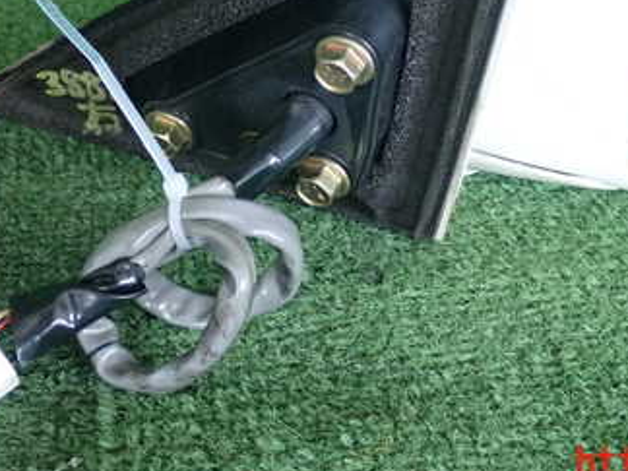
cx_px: 432
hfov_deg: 25.5
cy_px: 52
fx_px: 1379
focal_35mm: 76
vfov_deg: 19.1
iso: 320
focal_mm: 7.31
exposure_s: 1/125
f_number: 2.8
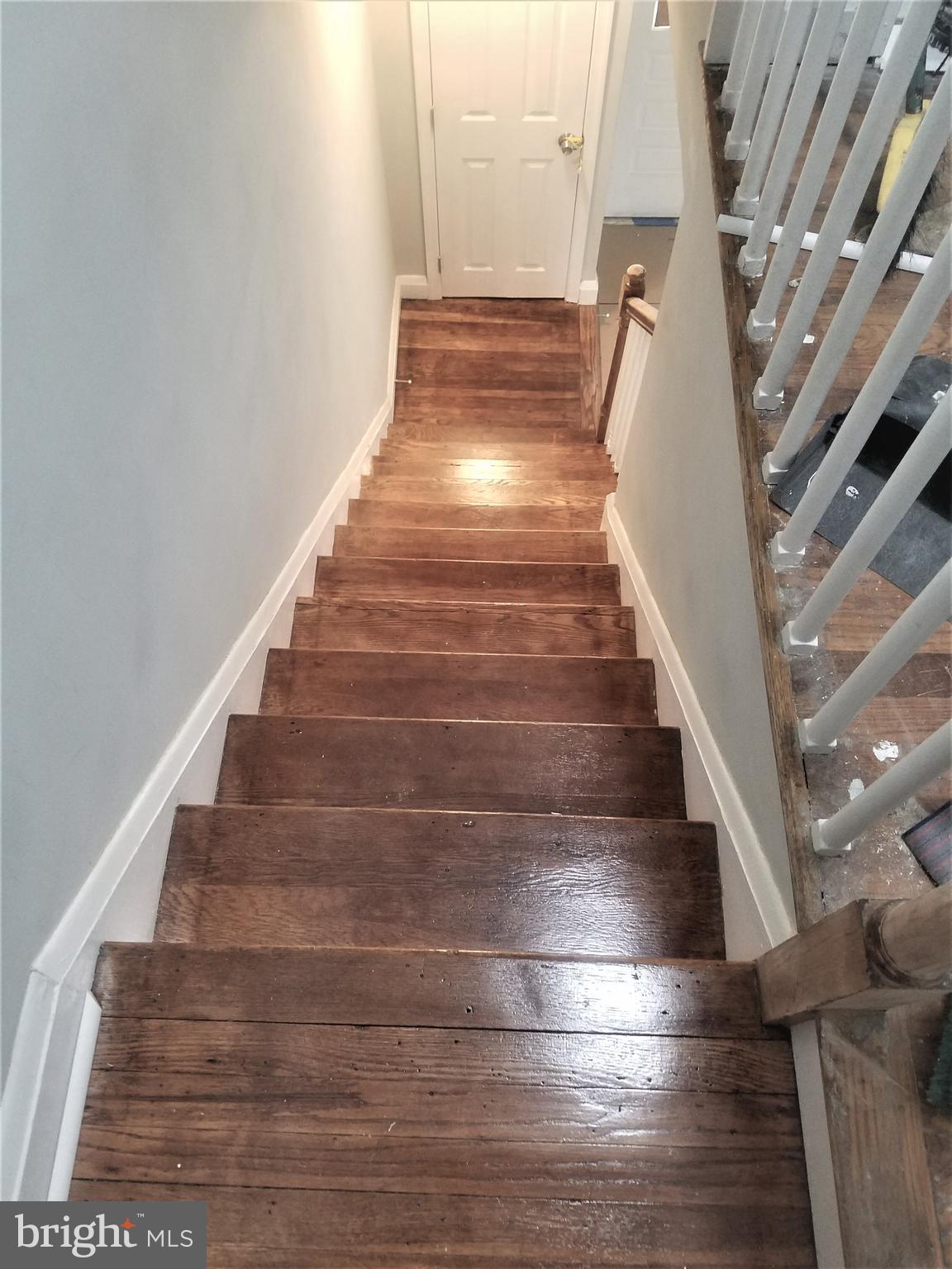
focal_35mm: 26
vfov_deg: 67.3
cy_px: 634
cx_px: 476
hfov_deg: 53.1
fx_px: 953
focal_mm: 4.2
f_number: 1.7
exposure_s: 1/24
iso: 200
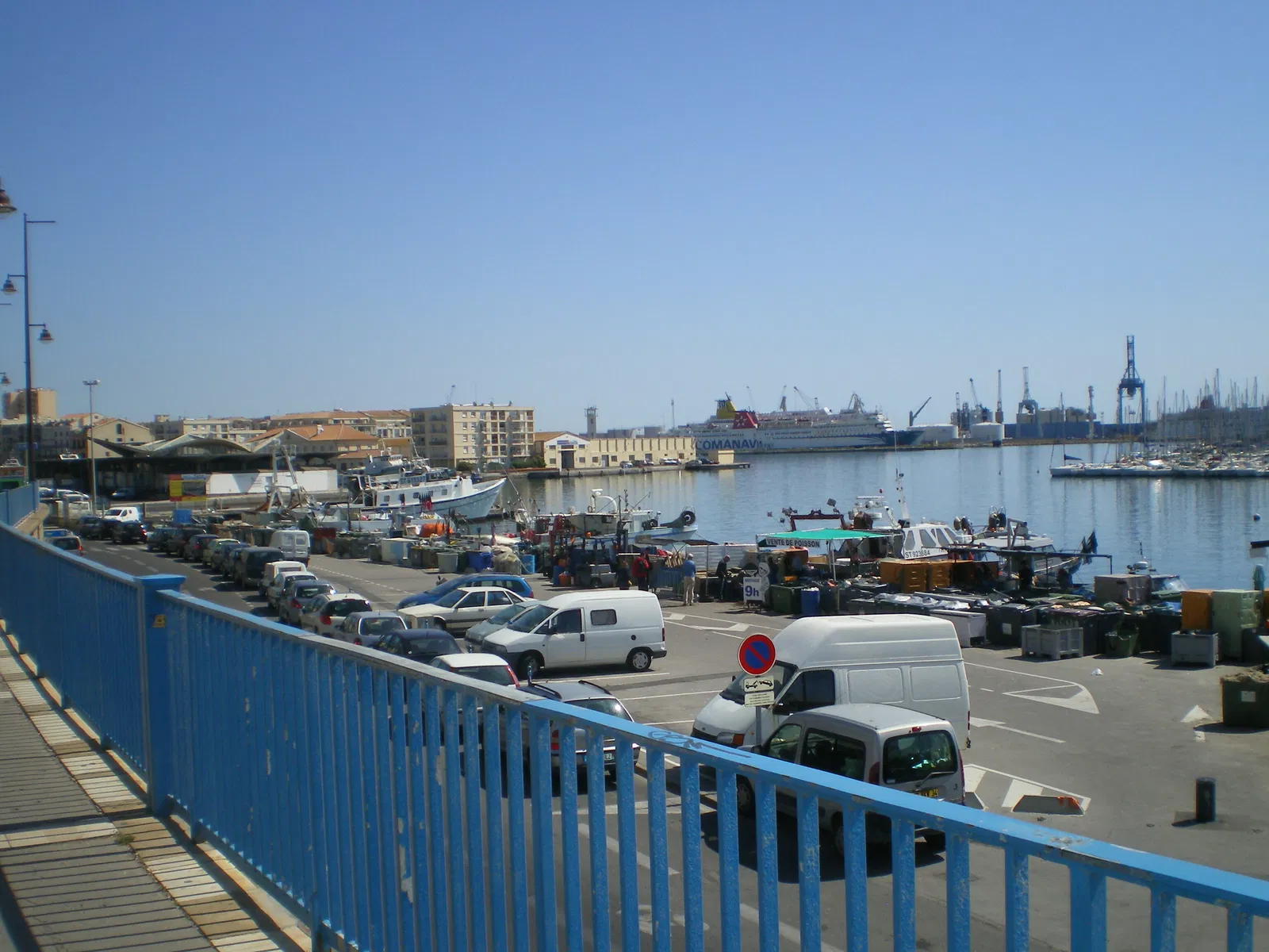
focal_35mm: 38
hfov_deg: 49.0
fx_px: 1393
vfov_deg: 37.7
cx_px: 634
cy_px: 476
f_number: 4.6
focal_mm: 6.3
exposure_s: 1/800
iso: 80
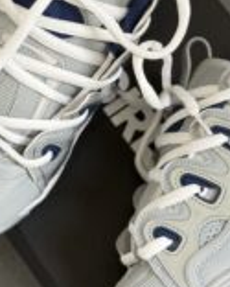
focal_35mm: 130
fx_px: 1105
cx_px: 151
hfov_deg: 11.9
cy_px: 118
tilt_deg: -72.8
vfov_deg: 14.8
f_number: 1.78
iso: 100
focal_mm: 6.76
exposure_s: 1/60
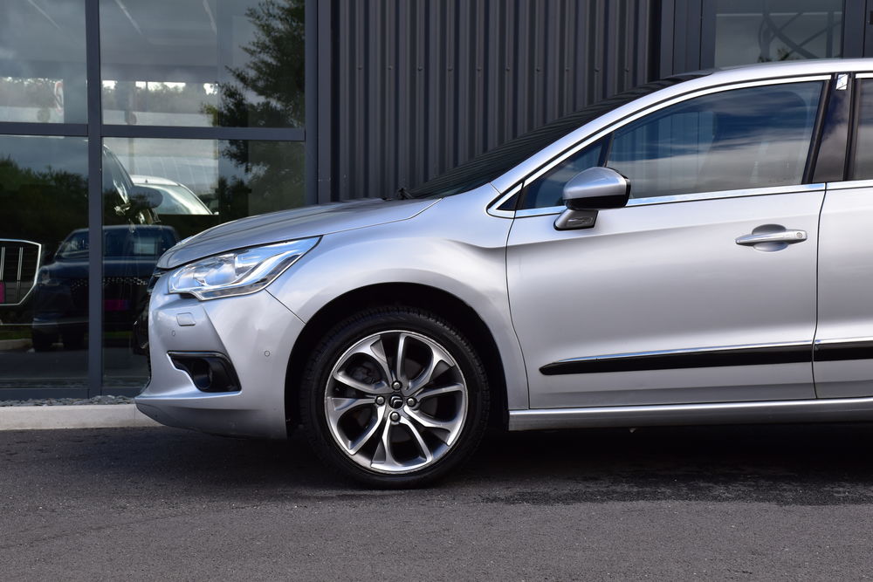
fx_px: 1819
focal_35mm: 75
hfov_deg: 27.0
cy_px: 291
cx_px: 436
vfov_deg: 18.2
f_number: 10
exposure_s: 1/200
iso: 400
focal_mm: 50
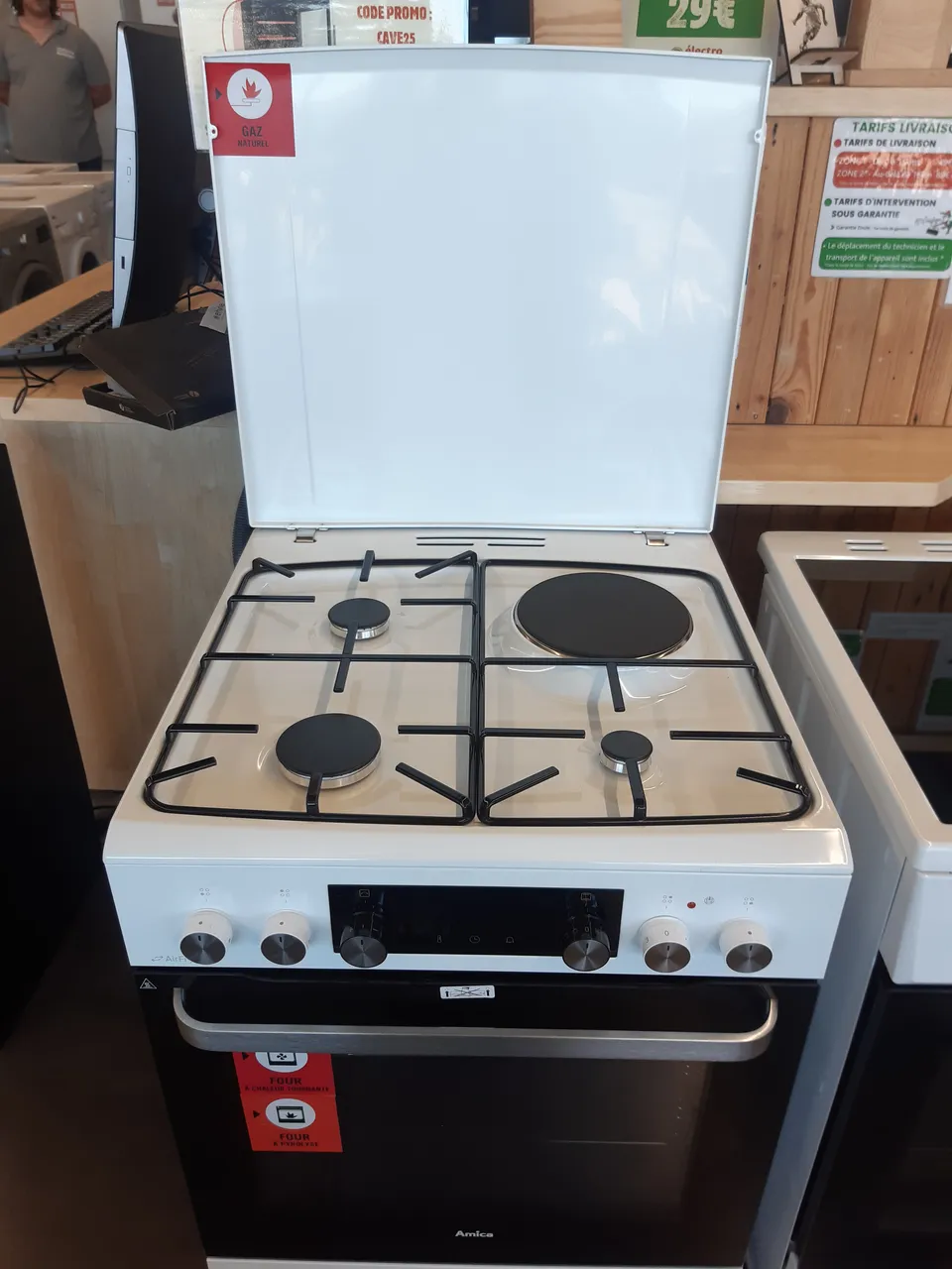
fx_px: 953
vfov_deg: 67.3
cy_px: 634
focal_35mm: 26
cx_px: 476
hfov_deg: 53.1
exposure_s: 1/108
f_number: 1.7
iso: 40
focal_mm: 3.92
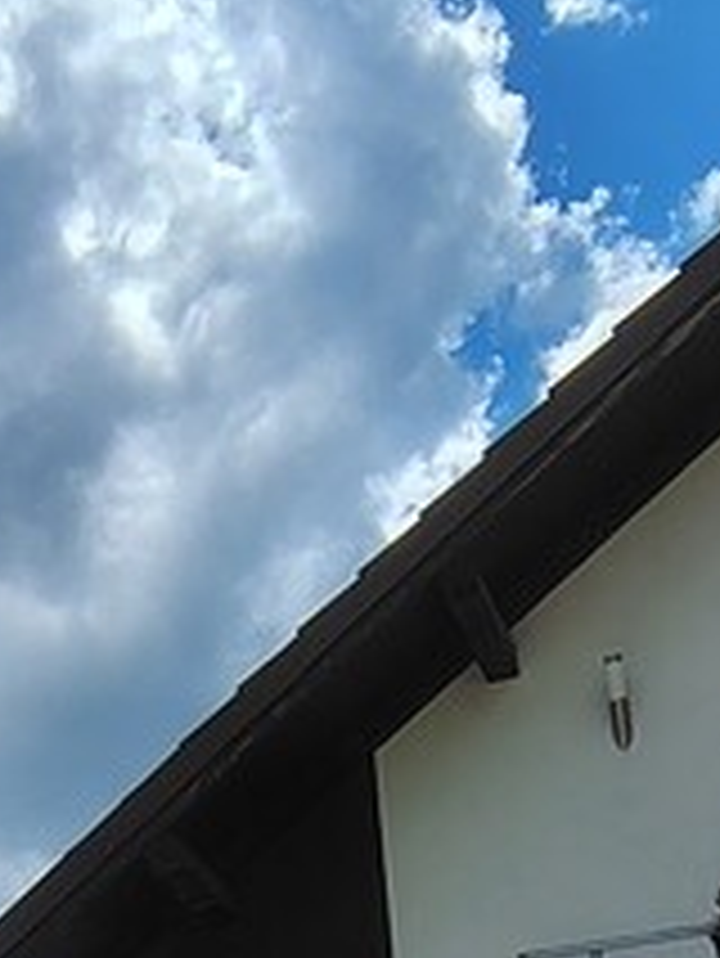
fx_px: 2133
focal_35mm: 77
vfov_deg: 21.6
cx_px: 0
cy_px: 1403
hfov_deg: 18.6
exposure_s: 1/1615
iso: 100
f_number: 2.2
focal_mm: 2.13
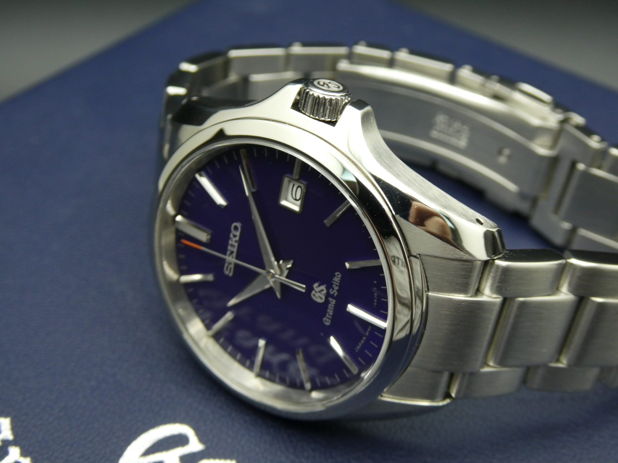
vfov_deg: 27.0
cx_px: 309
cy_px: 232
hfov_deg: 35.5
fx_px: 964
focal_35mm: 54
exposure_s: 1/80
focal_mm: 9.6
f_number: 4.1
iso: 160
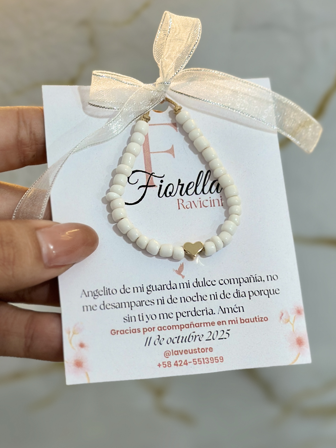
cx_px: 168
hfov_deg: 30.3
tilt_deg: -45.8
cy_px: 224
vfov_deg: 39.7
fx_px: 621
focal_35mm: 48
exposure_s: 1/60
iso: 100
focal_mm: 6.86
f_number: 1.78
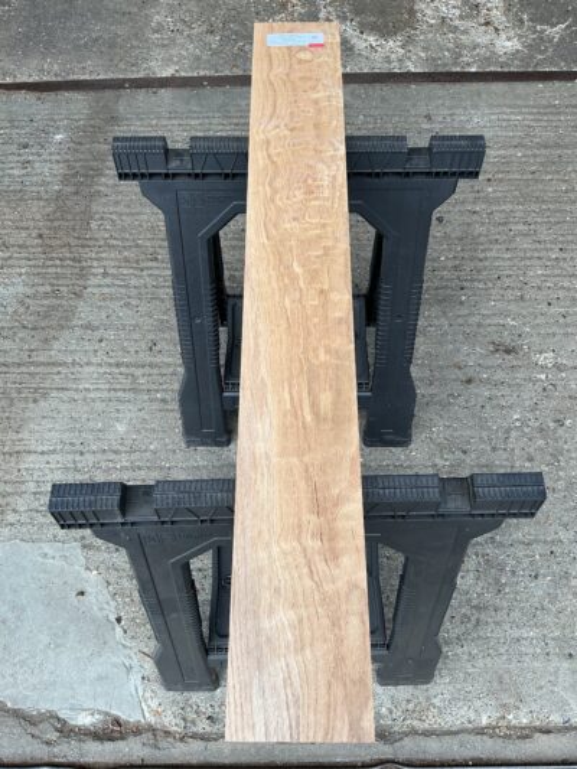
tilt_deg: -64.1
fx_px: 644
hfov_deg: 48.2
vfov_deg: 61.6
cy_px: 384
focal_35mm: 29
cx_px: 288
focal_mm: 3
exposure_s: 1/100
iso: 20
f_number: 1.8
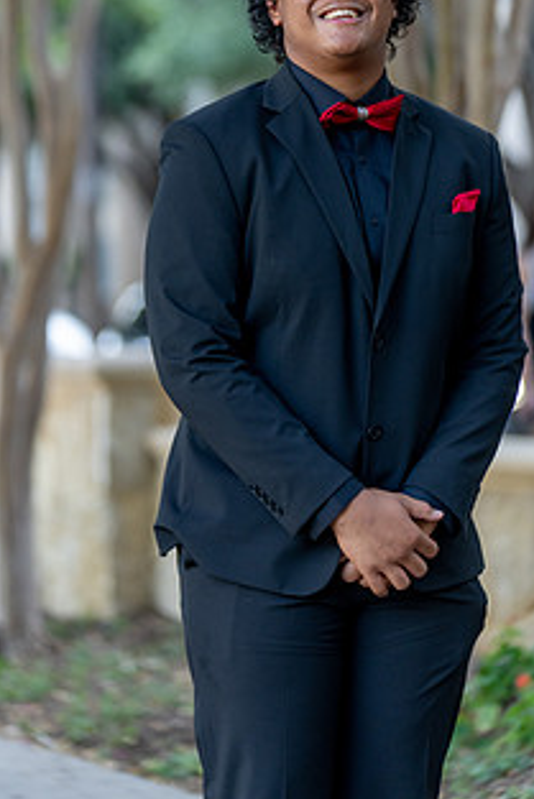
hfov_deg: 7.4
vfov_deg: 11.0
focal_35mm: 187
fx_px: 4156
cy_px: 240
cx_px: 332
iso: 800
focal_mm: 130
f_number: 2.8
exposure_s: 1/320
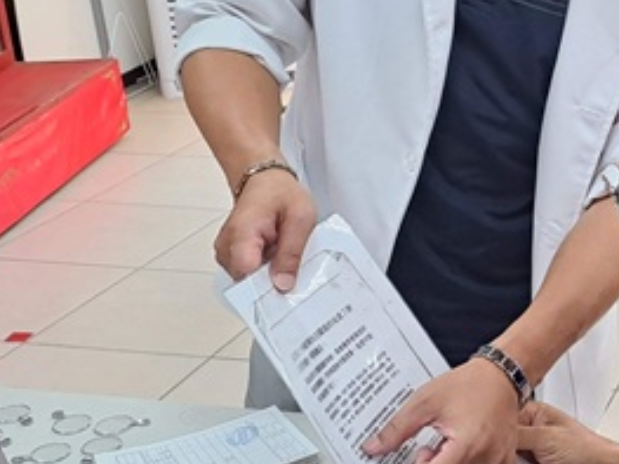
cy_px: 243
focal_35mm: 76
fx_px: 1358
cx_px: 650
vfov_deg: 19.4
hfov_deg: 24.3
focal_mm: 4.65
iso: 160
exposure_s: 1/60
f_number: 1.8
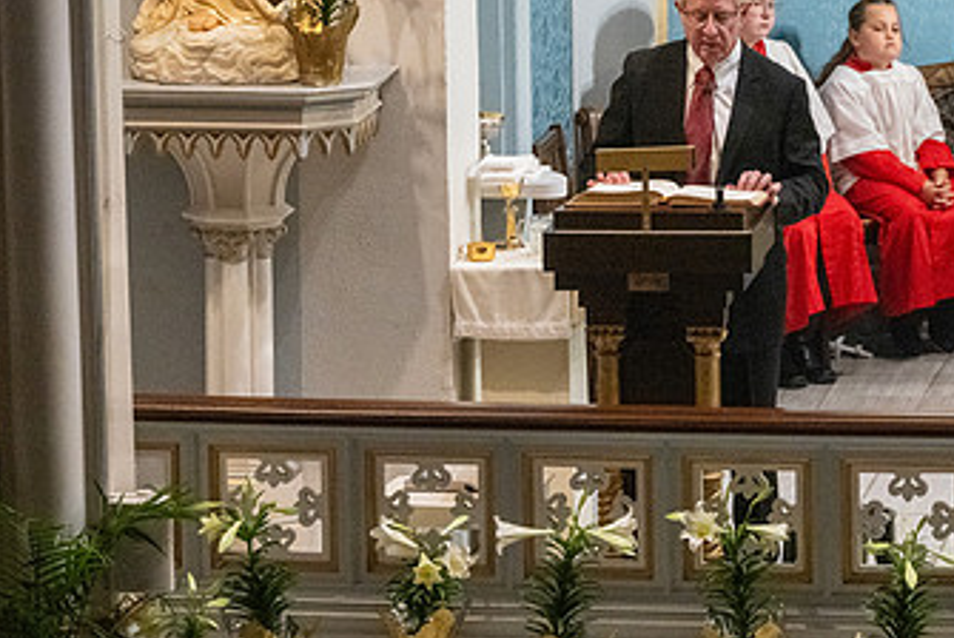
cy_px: 272
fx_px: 7347
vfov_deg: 5.0
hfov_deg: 7.4
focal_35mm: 277
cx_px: 792
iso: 5000
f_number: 9
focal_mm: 160
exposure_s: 1/60
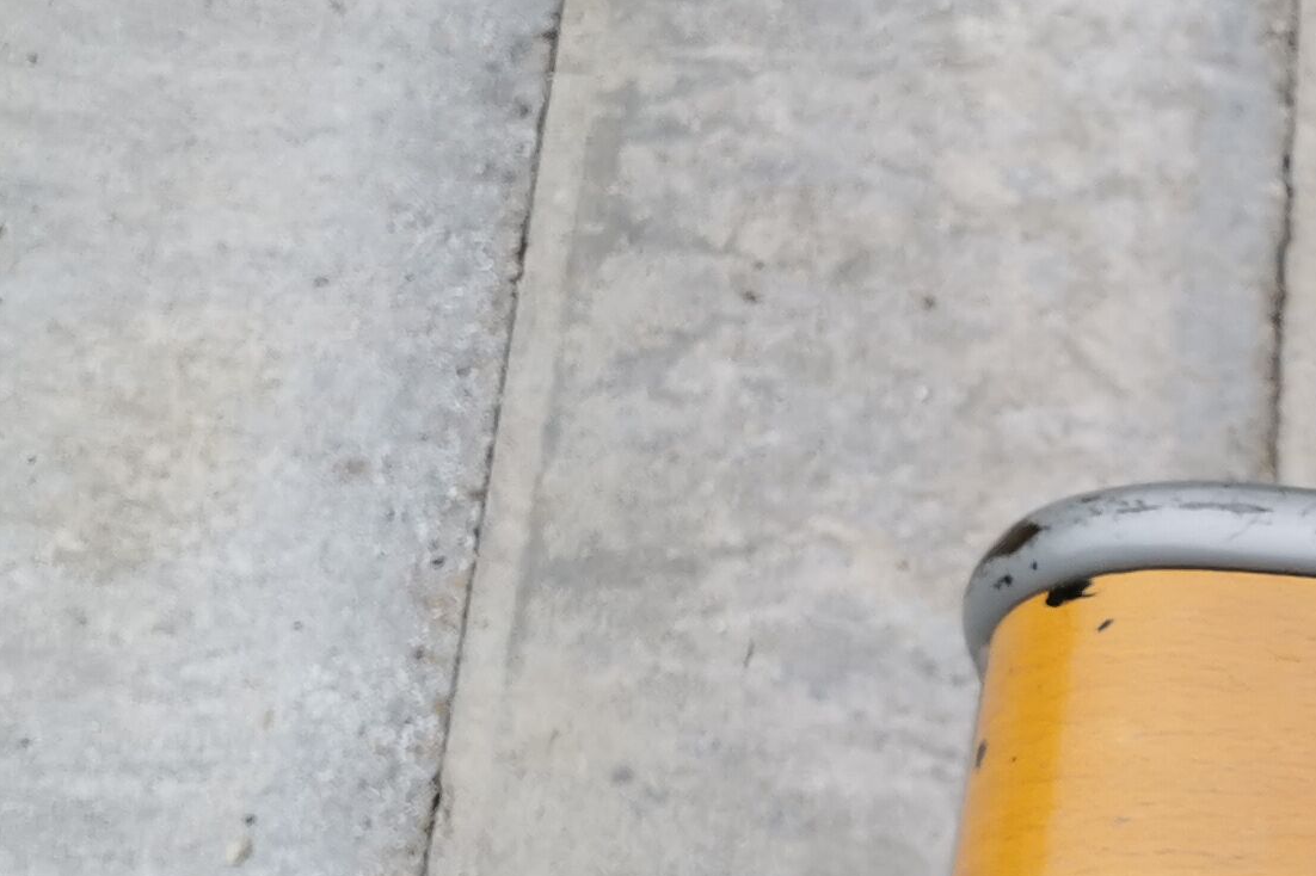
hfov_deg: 18.6
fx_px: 3398
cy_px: 883
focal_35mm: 93
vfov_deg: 14.5
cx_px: 2136
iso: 50
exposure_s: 1/710
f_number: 1.6
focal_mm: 5.56
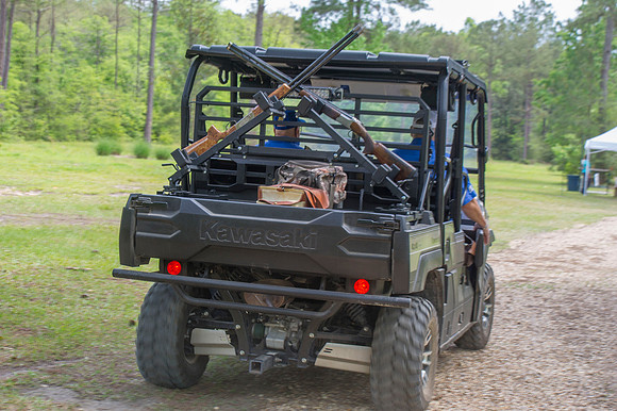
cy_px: 206
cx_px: 308
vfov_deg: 19.4
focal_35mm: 70
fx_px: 1199
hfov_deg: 28.9
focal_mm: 70
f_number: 8
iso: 200
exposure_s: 1/80
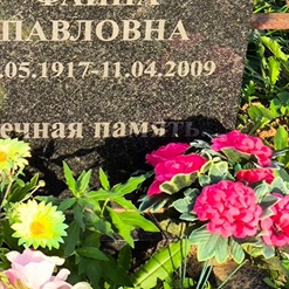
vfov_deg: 12.1
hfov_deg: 12.2
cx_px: 49
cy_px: 4
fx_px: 1351
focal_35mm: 143
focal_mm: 4.71
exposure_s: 1/484
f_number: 1.7
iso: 50
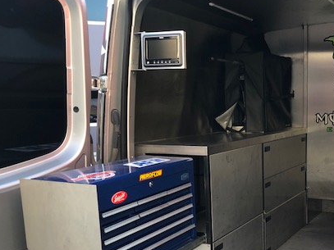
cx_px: 253
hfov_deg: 41.6
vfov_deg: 32.4
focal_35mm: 44
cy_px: 180
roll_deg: +1.8
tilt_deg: -8.4
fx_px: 424
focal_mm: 4
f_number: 1.8
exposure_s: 1/40
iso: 25
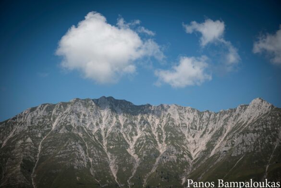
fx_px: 453
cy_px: 94
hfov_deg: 34.5
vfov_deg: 23.4
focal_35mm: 58
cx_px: 140
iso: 50
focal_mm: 58
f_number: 4
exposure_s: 1/1000
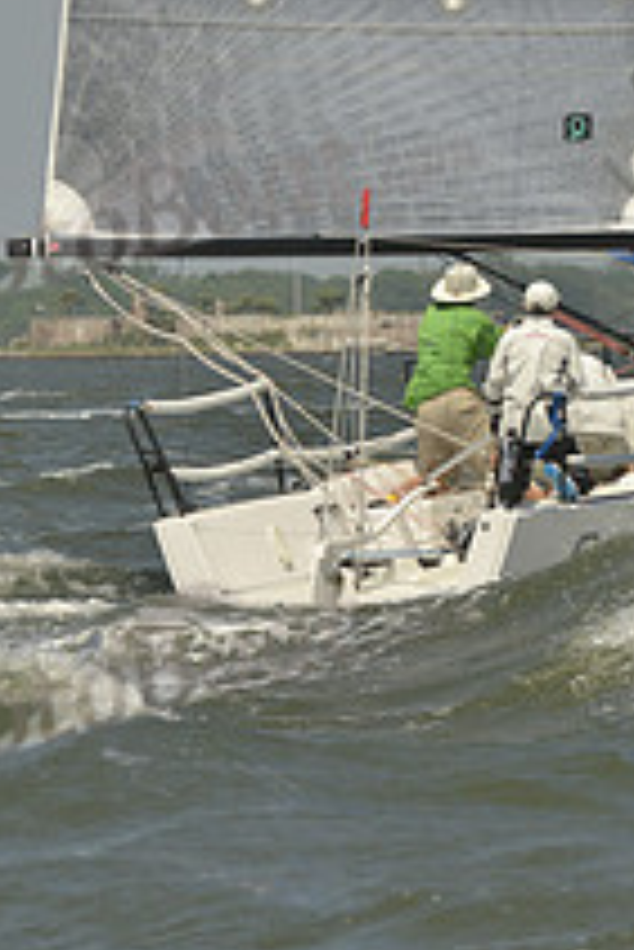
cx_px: 713
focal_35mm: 550
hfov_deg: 2.5
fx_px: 14504
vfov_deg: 3.7
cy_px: -77
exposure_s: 1/1250
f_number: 9
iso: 280
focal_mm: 200
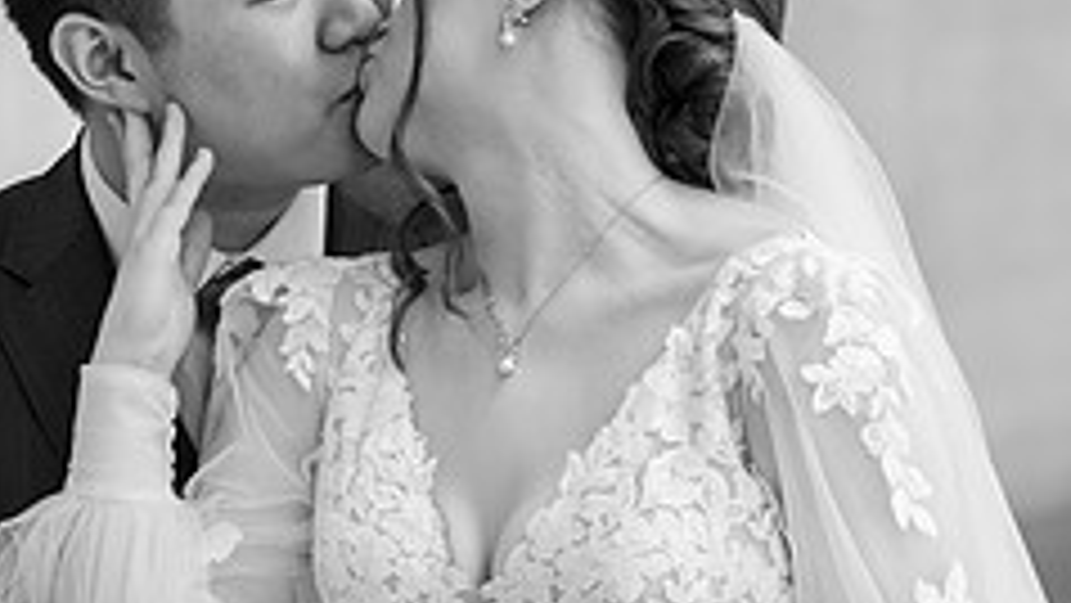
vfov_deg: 3.8
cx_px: 38
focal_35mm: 323
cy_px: 180
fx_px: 9175
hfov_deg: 6.7
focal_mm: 112
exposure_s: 1/500
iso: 640
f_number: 4
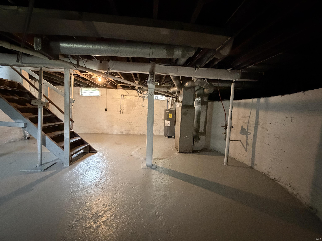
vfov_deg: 85.7
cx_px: 161
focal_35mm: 14
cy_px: 120
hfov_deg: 102.1
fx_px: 130
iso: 1250
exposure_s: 1/40
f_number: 2.2
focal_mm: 2.22
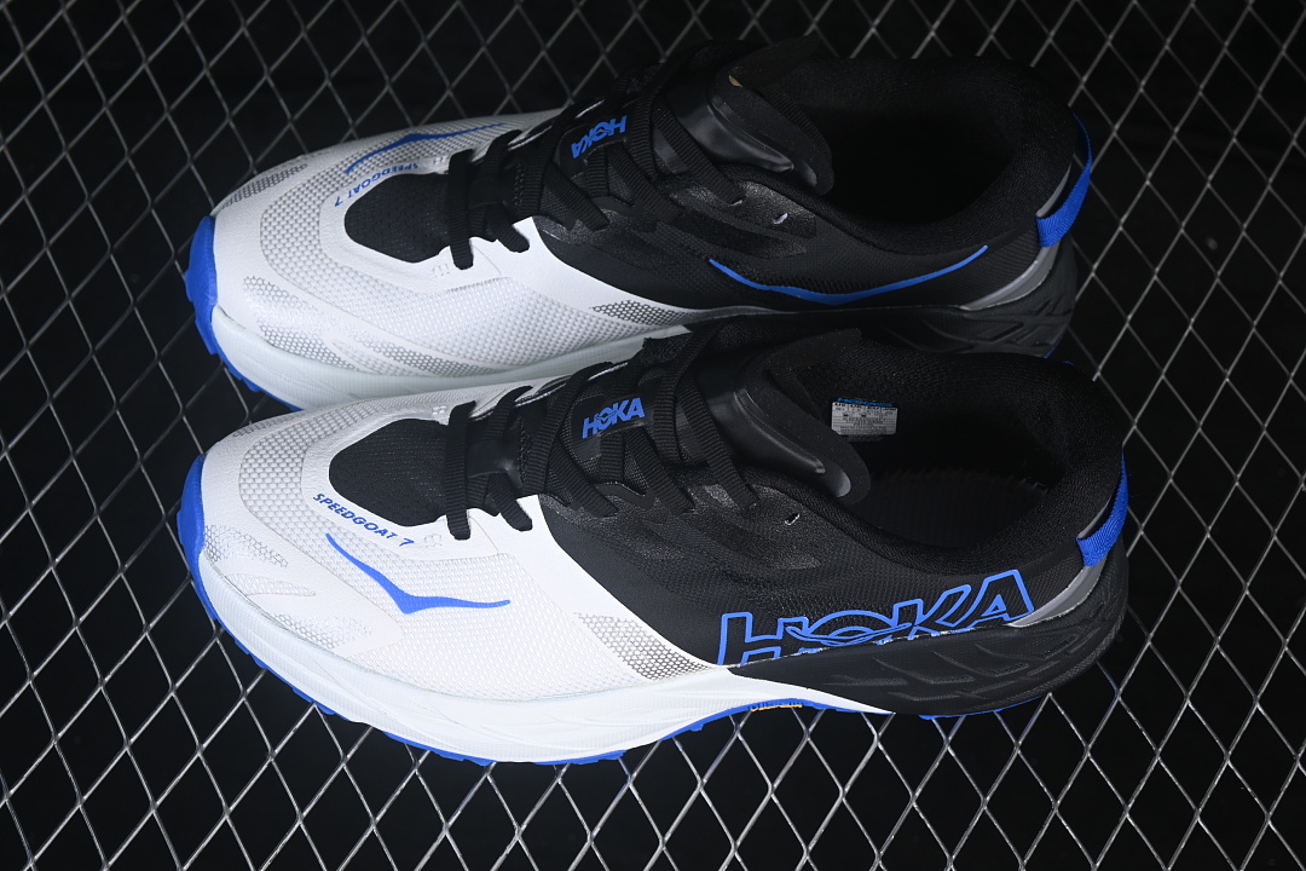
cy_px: 436
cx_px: 653
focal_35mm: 75
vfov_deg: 18.2
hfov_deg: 27.0
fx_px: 2721
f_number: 7.1
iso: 160
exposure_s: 1/60
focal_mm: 50
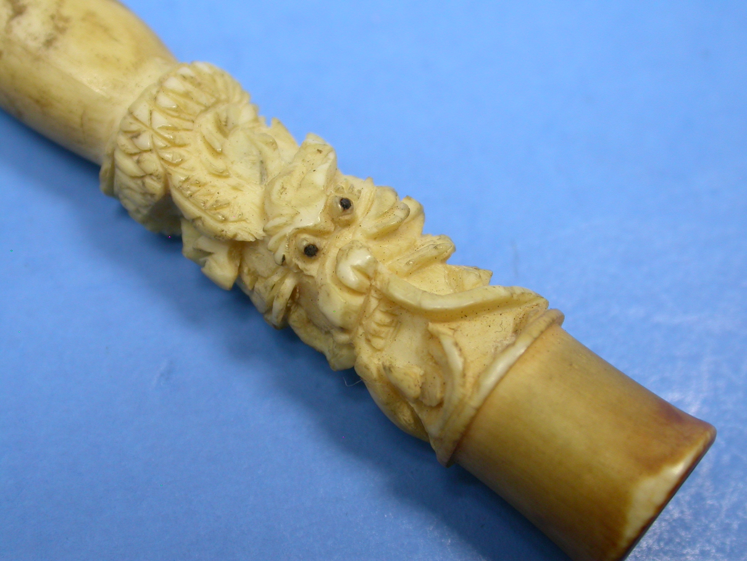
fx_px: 1726
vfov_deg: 18.4
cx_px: 374
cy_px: 280
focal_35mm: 80
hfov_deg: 24.4
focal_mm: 16.6
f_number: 3.5
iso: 100
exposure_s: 1/125
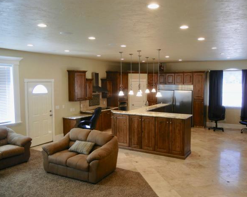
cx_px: 133
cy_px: 97
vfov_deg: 45.8
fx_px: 234
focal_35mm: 32
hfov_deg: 55.6
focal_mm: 5.4
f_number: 3.5
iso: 160
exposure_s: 1/38.5
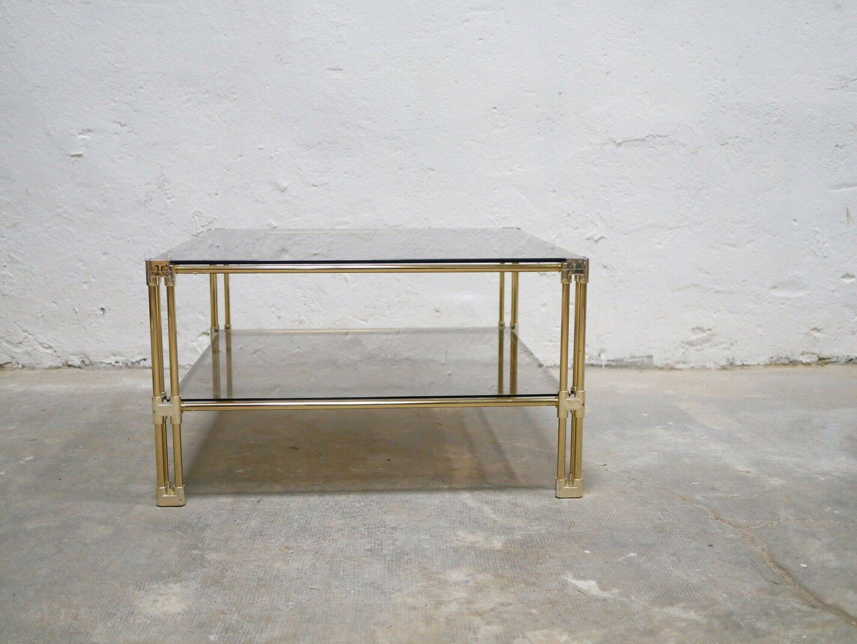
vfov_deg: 36.0
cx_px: 428
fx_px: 991
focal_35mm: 40
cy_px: 322
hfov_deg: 46.8
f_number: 1.7
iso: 2000
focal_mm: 20
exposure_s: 1/60
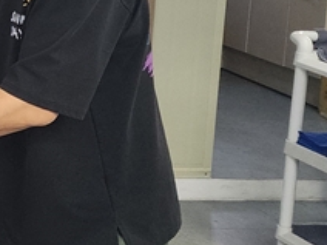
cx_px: -387
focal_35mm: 104
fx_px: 982
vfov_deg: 14.0
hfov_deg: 14.5
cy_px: -9
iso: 200
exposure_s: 1/120
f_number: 1.8
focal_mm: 6.4
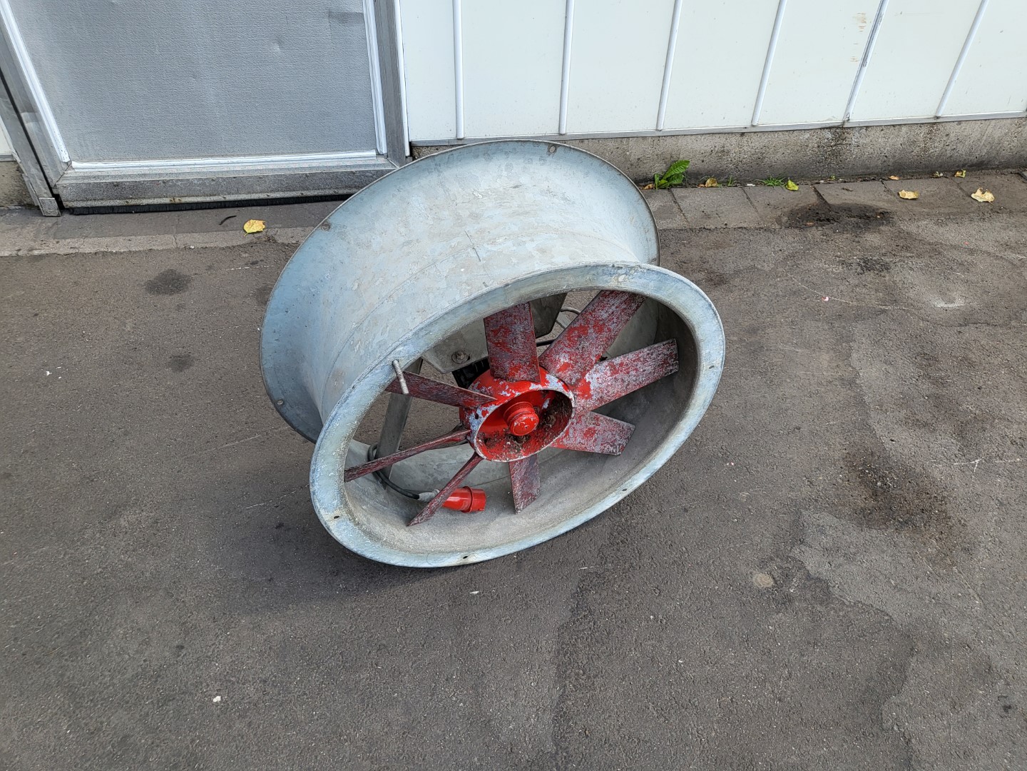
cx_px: 514
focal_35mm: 26
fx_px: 771
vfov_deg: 53.1
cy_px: 386
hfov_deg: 67.3
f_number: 1.8
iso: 50
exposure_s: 1/459
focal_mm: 4.25
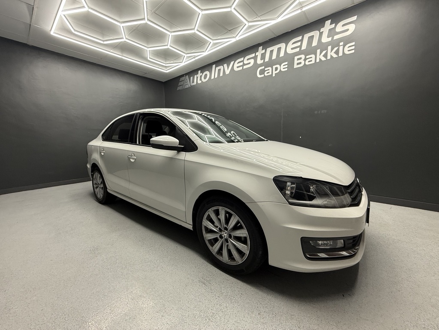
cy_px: 165
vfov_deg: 85.7
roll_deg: +1.4
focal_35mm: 14
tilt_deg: -7.1
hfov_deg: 102.1
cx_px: 220
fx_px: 178
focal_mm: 2.22
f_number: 2.2
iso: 160
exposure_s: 1/100
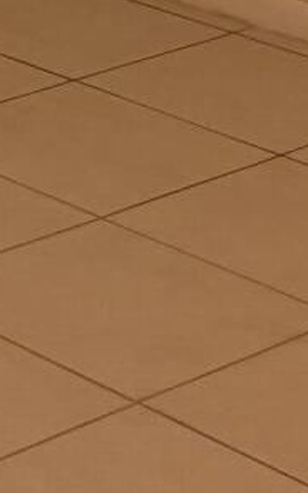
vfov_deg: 10.9
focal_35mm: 187
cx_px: -589
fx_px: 2515
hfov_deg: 6.4
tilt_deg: -14.5
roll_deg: +0.1
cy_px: -214
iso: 125
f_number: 1.6
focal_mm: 5.96
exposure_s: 1/145
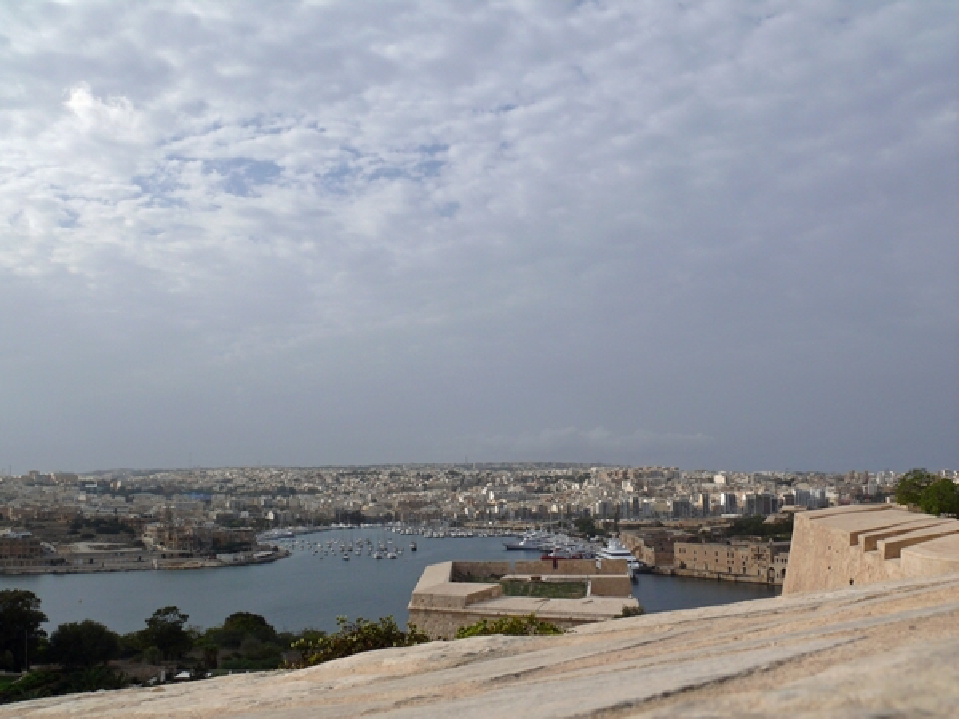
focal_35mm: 35
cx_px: 480
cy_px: 360
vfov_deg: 40.7
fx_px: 970
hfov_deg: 52.6
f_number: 6.3
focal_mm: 7.4
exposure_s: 1/1000
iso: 100
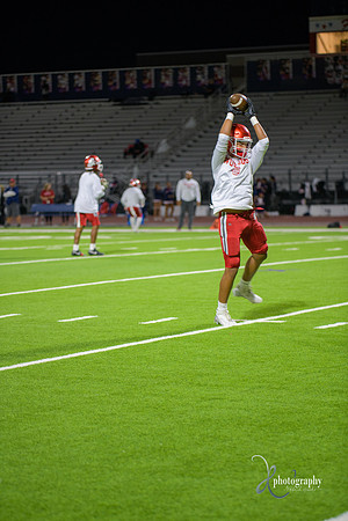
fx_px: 1740
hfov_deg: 11.4
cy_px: 260
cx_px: 174
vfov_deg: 17.1
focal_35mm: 120
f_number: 2.8
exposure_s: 1/250
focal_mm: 120
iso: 1250
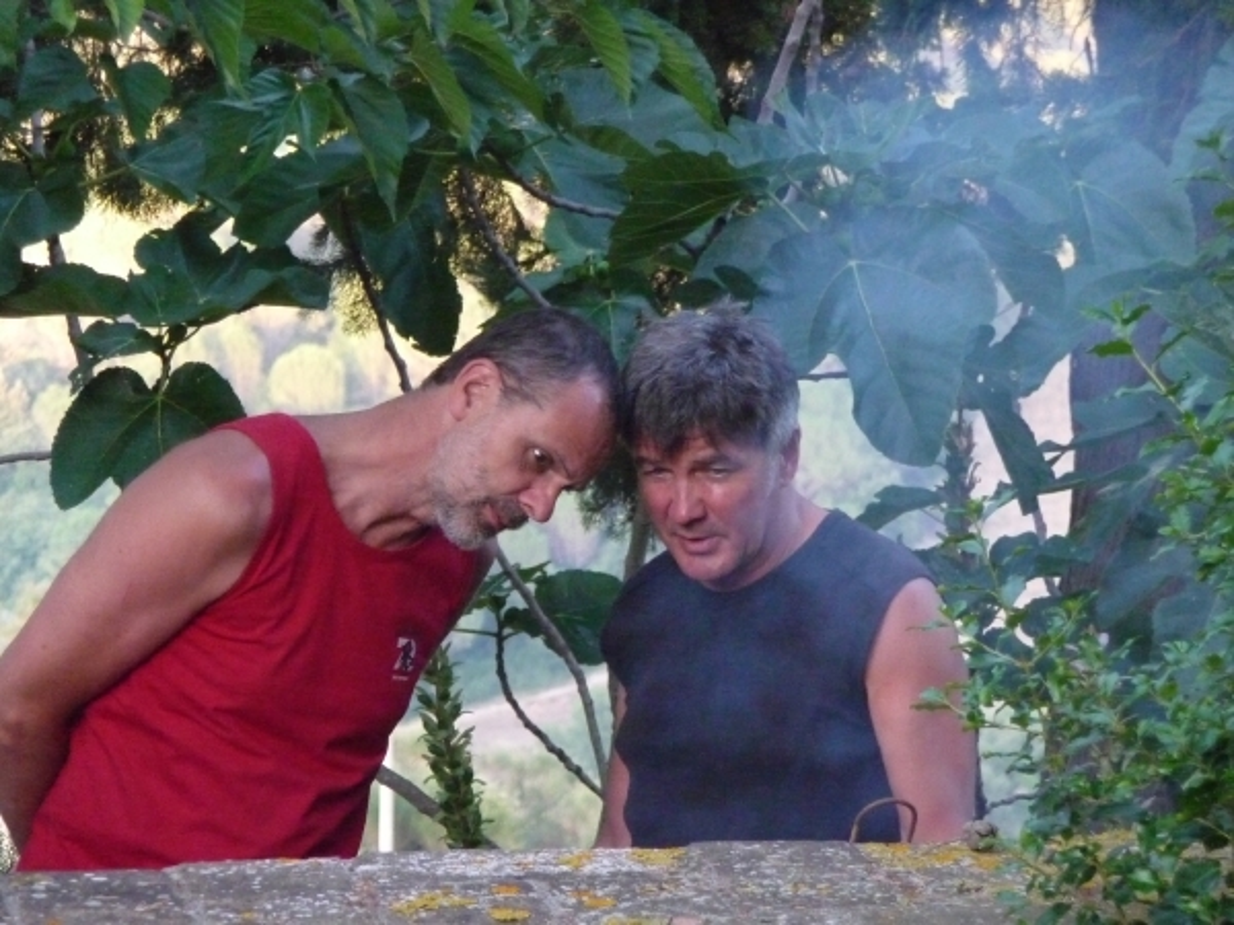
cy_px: 462
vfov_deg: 6.2
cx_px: 617
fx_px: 8484
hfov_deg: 8.3
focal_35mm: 238
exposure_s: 1/60
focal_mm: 40.9
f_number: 4.9
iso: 800
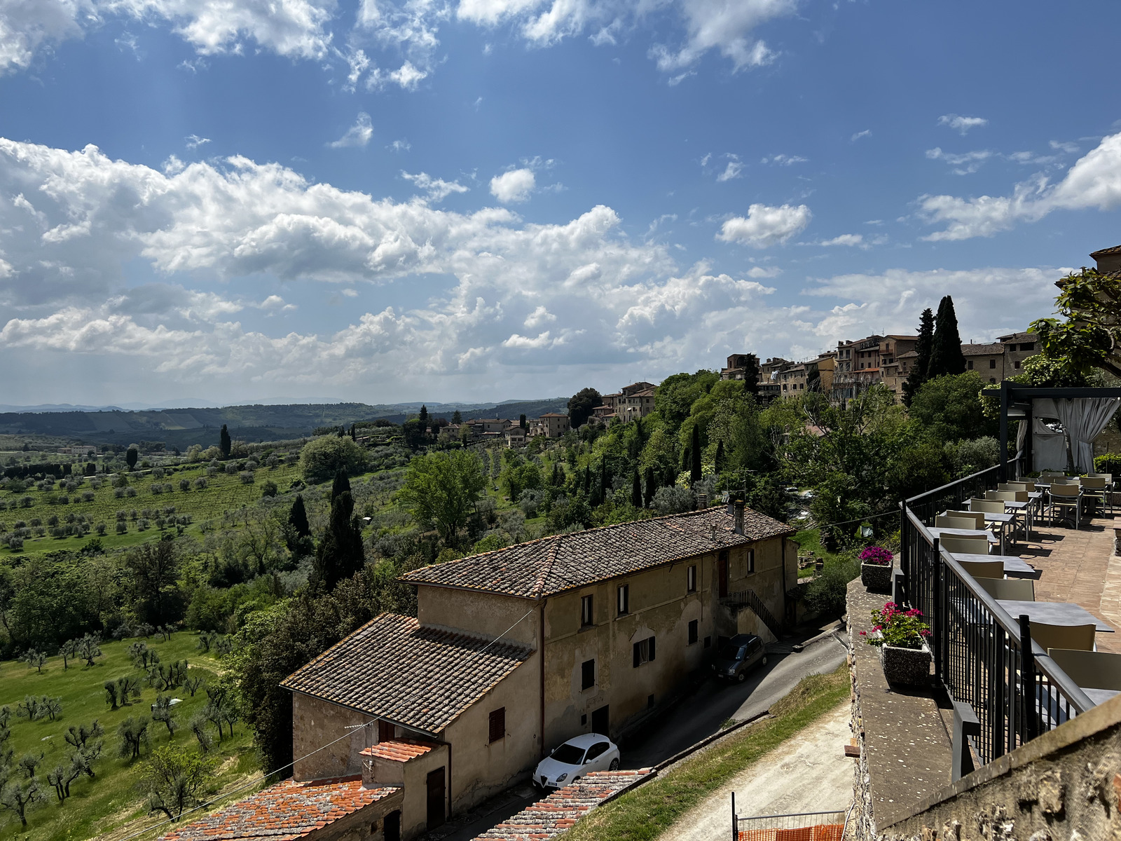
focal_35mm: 26
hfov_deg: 67.3
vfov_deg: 53.1
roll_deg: +0.3
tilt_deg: -0.7
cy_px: 420
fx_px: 842
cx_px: 560
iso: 50
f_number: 1.5
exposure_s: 1/8696
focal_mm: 5.7
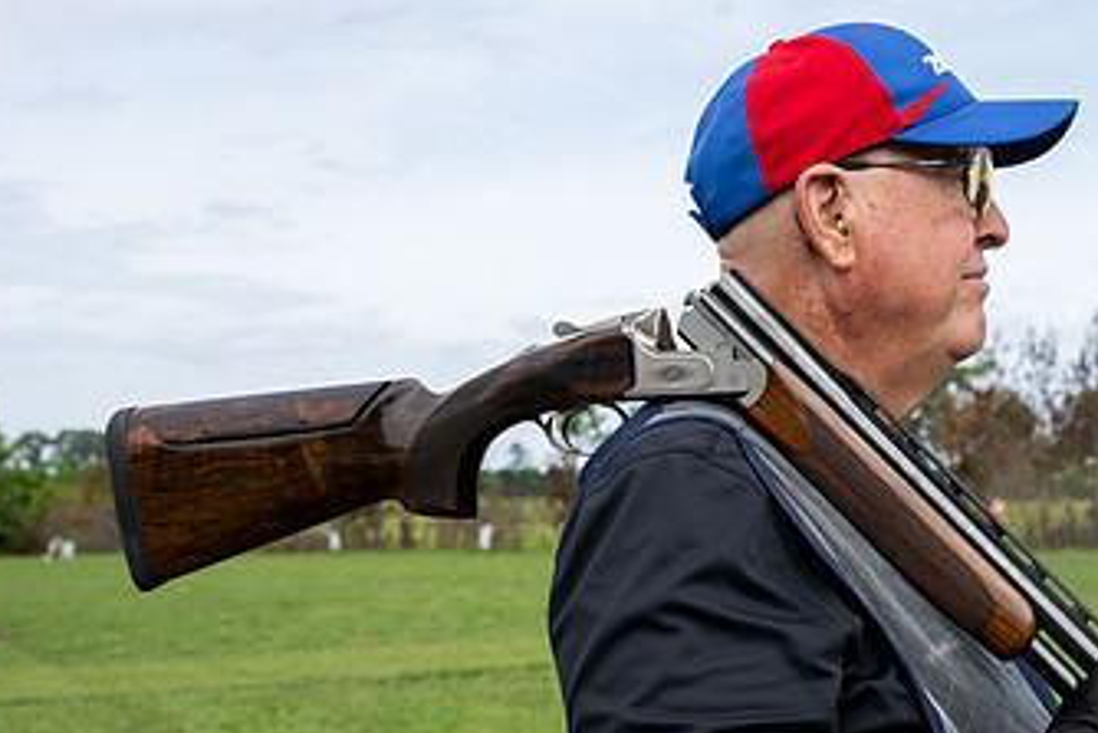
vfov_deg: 22.3
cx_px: 858
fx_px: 1831
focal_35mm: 60
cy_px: 606
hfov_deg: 32.6
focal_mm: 34.5
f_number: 7.1
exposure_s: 1/100
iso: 64
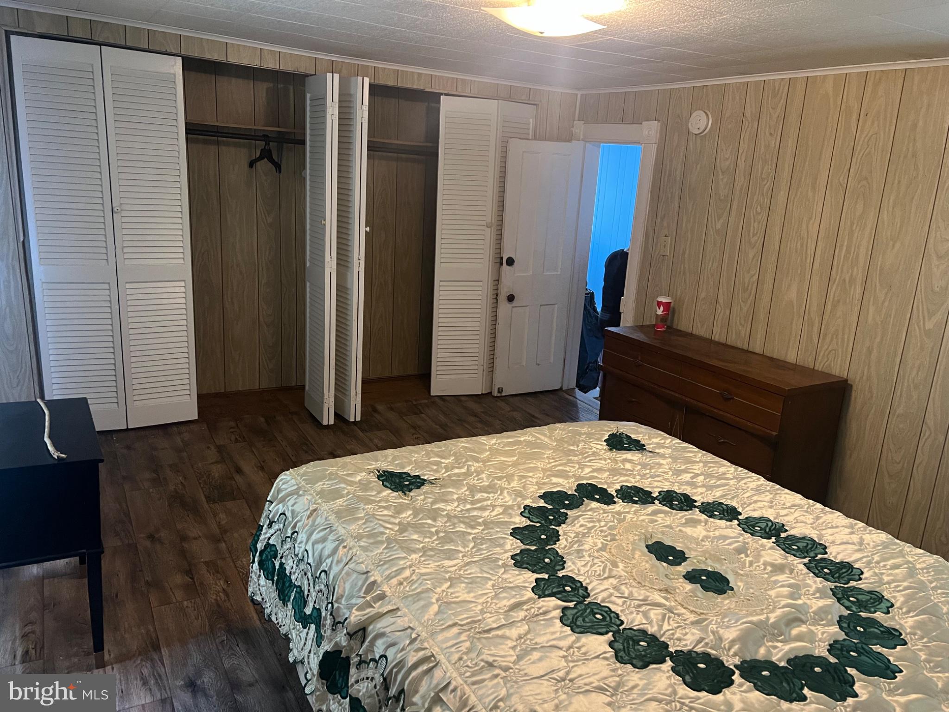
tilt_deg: -16.3
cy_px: 356
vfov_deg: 53.1
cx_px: 474
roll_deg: -1.8
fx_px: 713
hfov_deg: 67.3
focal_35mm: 26
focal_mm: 5.7
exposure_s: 1/60
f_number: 1.5
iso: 400
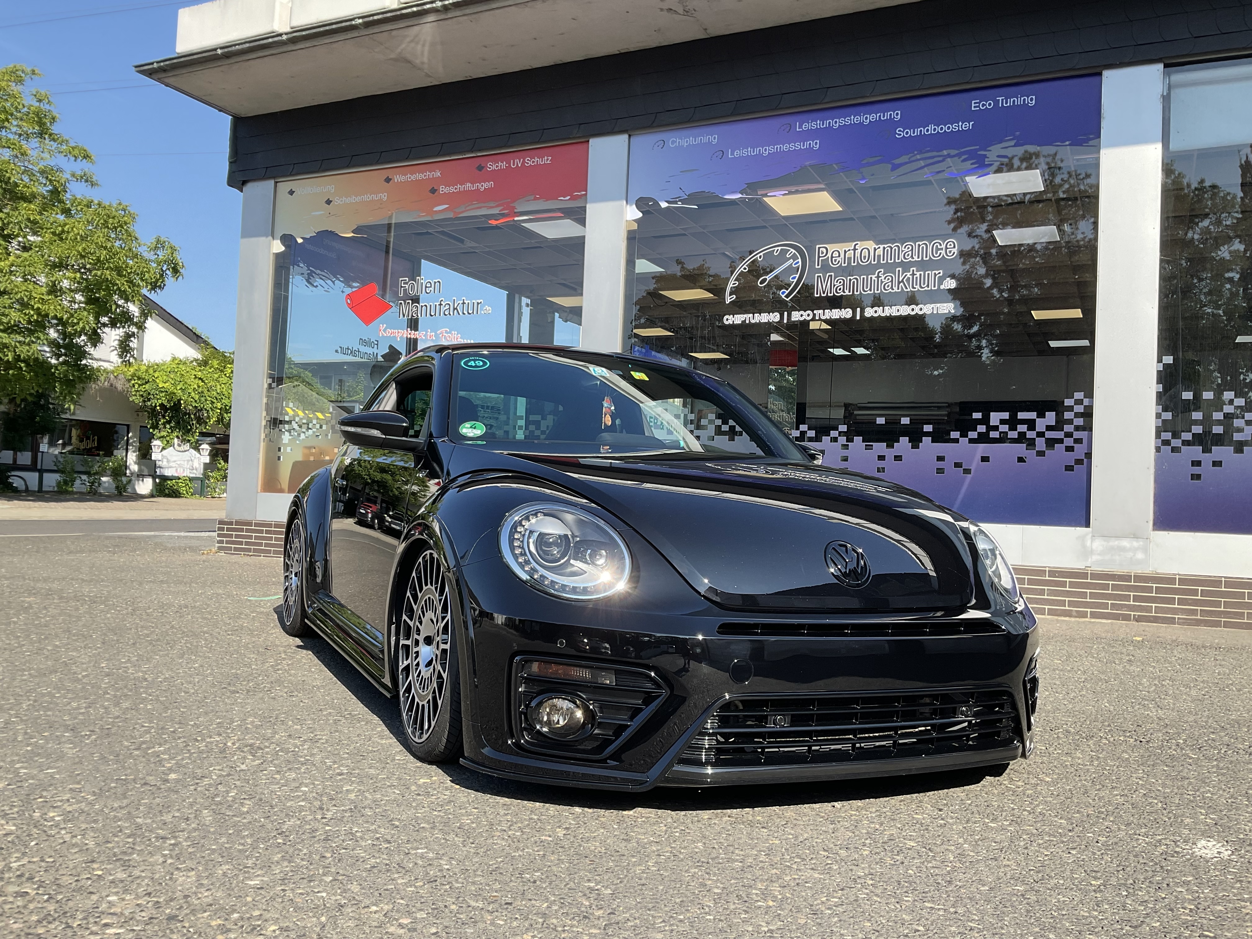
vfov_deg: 48.2
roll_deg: -1.2
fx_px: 1049
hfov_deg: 61.7
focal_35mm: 29
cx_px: 626
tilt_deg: +2.2
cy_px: 470
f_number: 1.8
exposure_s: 1/816
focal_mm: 3
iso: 16
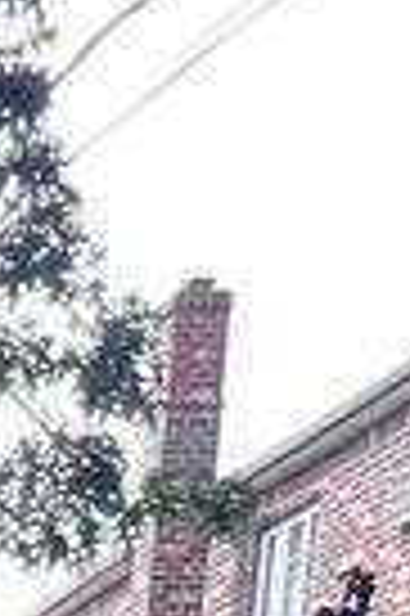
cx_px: -649
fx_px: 1730
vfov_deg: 14.2
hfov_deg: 10.9
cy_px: 1452
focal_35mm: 101
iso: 32
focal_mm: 1.57
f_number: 1.8
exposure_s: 1/125
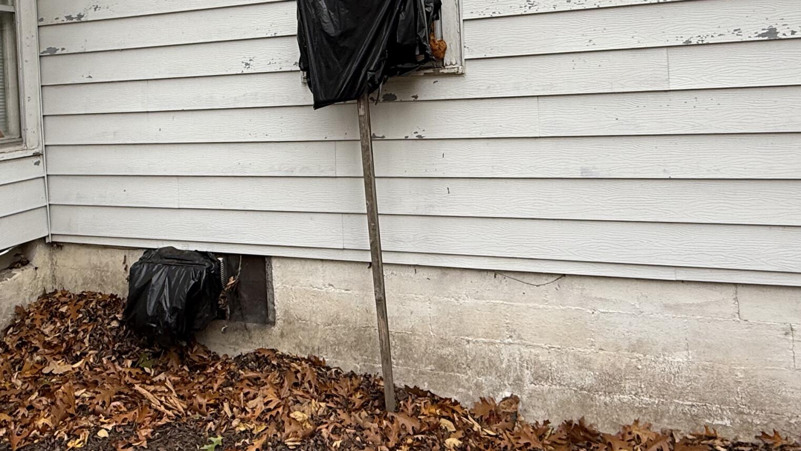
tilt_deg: -0.8
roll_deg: +2.5
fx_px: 637
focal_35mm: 30
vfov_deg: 37.5
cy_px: 87
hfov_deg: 63.9
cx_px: 335
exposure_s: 1/99
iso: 80
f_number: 2.2
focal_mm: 2.22
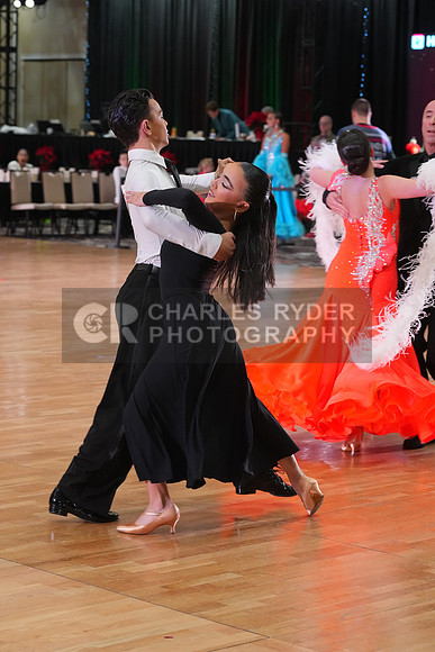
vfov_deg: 21.5
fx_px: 1721
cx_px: 218
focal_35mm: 95
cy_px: 326
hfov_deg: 14.4
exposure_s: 1/200
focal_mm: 95
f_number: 6.3
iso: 4000
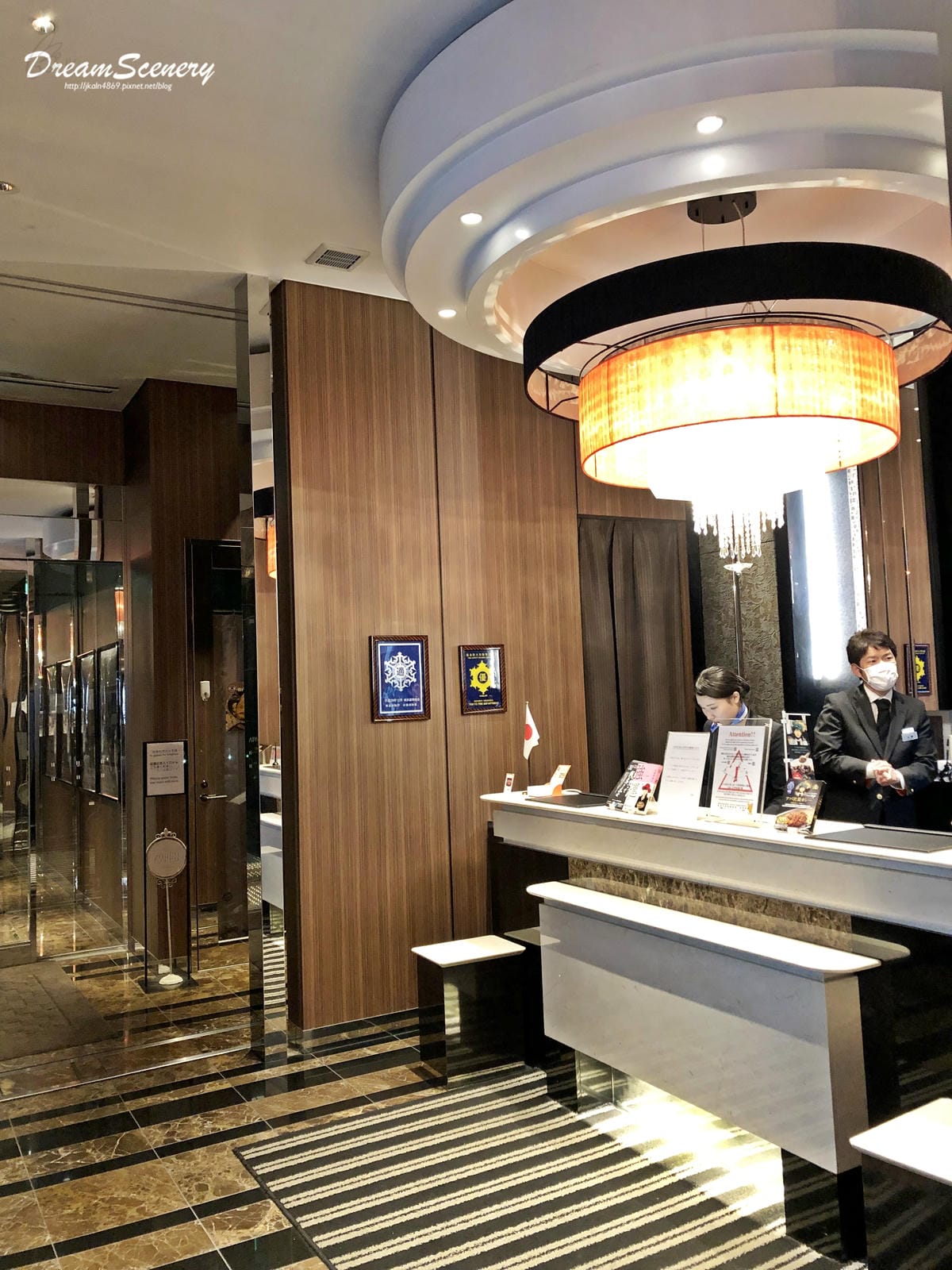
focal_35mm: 28
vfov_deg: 63.4
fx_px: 1027
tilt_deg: +3.4
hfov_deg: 49.7
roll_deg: +1.6
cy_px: 635
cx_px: 476
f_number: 1.8
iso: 100
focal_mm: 3.99
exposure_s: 1/7
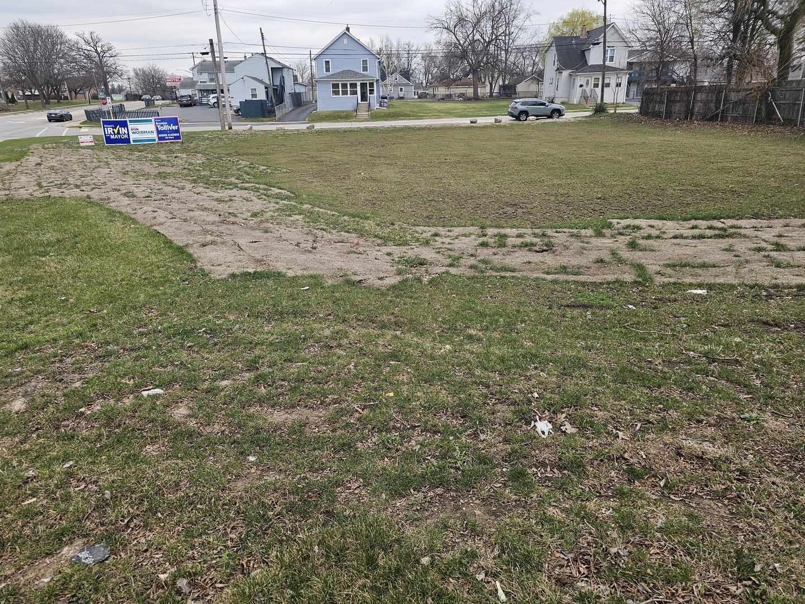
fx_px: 535
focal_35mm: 23
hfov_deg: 73.9
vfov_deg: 58.9
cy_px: 302
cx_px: 402
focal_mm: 6.3
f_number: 1.7
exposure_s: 1/243
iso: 16
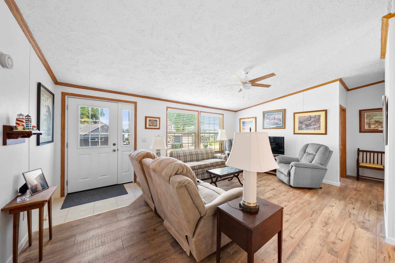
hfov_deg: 112.6
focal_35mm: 12
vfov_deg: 90.0
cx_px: 198
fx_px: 132
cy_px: 132
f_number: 8
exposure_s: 1/1.67
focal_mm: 12
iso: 400
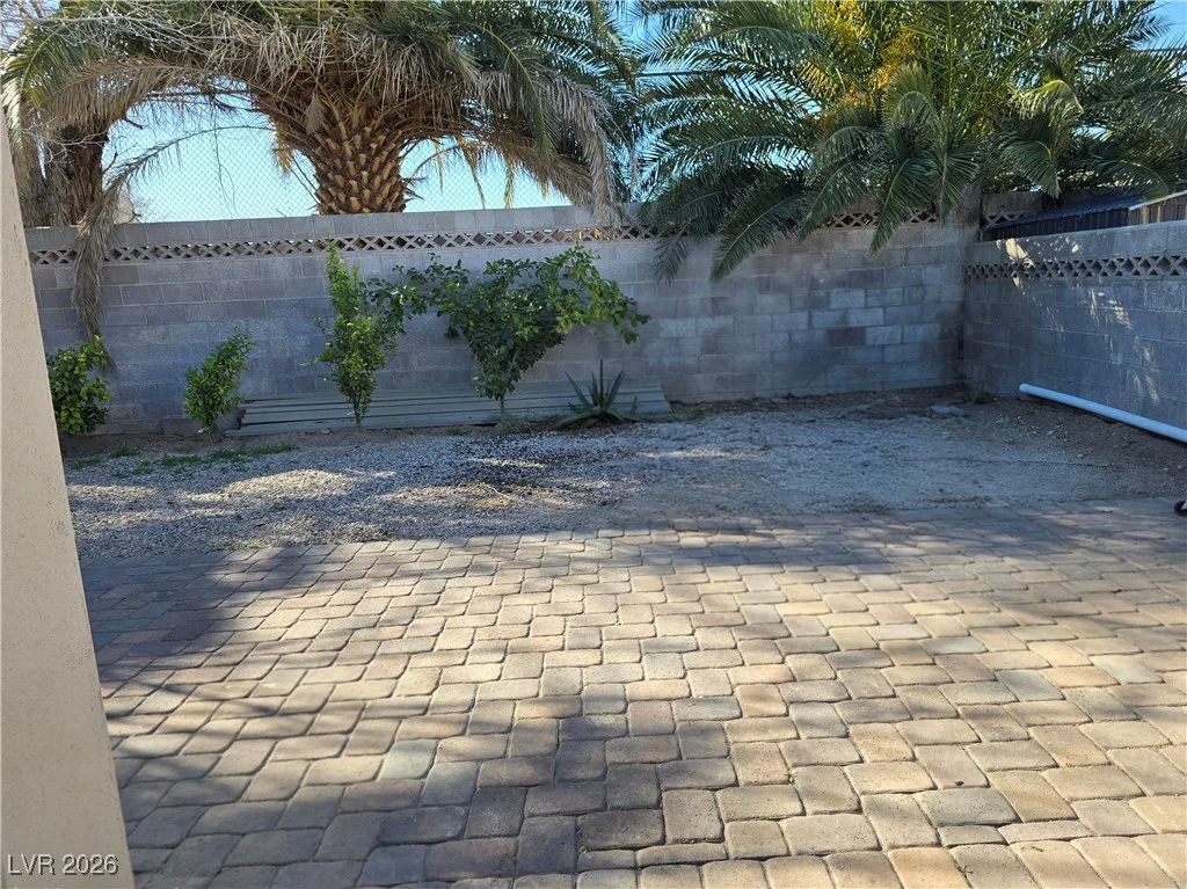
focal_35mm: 23
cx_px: 594
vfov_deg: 58.8
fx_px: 788
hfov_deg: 74.0
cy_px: 444
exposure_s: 1/233
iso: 12
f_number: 1.7
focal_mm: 6.3
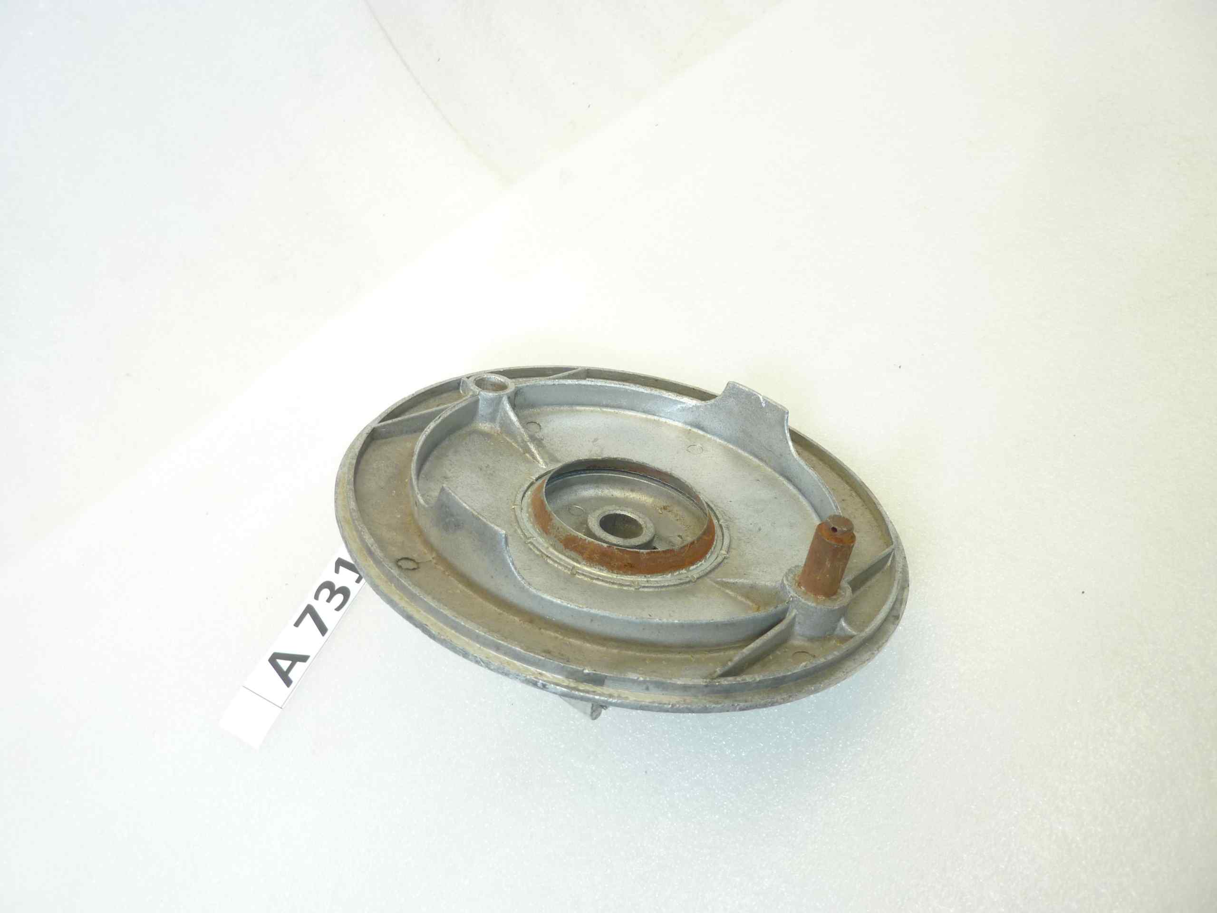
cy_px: 456
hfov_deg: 69.4
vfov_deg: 54.9
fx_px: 879
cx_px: 608
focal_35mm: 25
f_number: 3.3
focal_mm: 4.1
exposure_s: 1/20
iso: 80
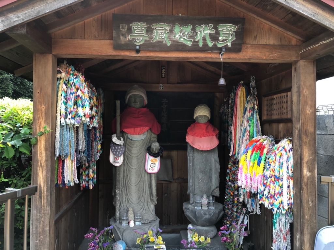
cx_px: 167
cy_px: 125
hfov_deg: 63.4
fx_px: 270
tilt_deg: +3.4
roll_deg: +2.7
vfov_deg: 49.7
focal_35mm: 28
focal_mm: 3.99
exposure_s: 1/99
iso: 40
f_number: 1.8
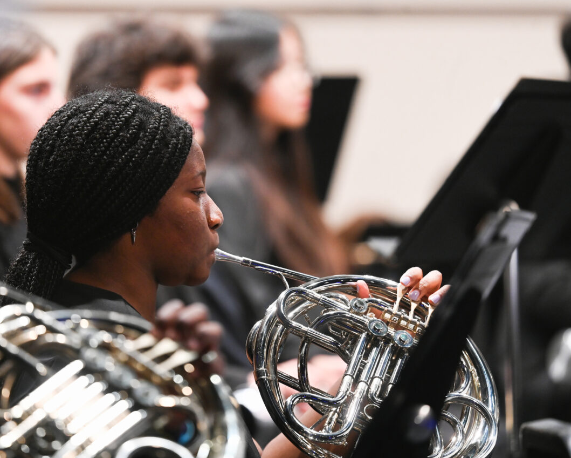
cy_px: 230
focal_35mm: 340
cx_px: 259
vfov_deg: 4.6
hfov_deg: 5.7
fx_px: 5748
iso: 2000
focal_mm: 300
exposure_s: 1/125
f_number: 4
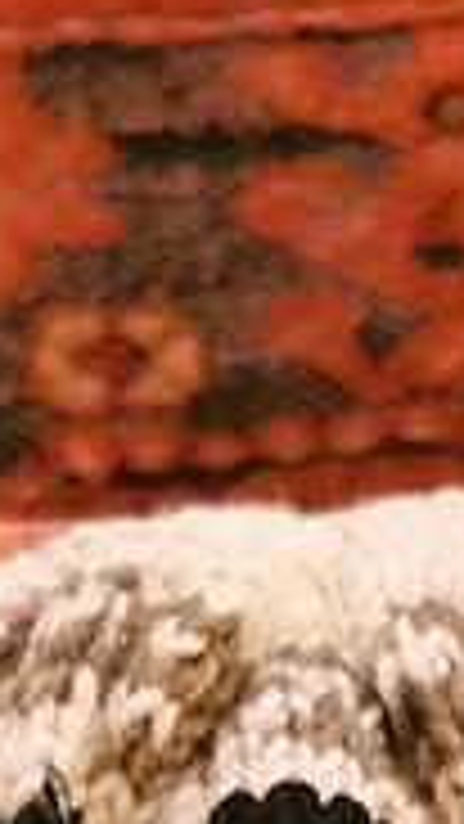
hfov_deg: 11.7
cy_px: 1414
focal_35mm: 103
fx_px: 2252
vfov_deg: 17.5
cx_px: 414
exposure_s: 1/20
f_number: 1.6
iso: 1000
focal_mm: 5.56
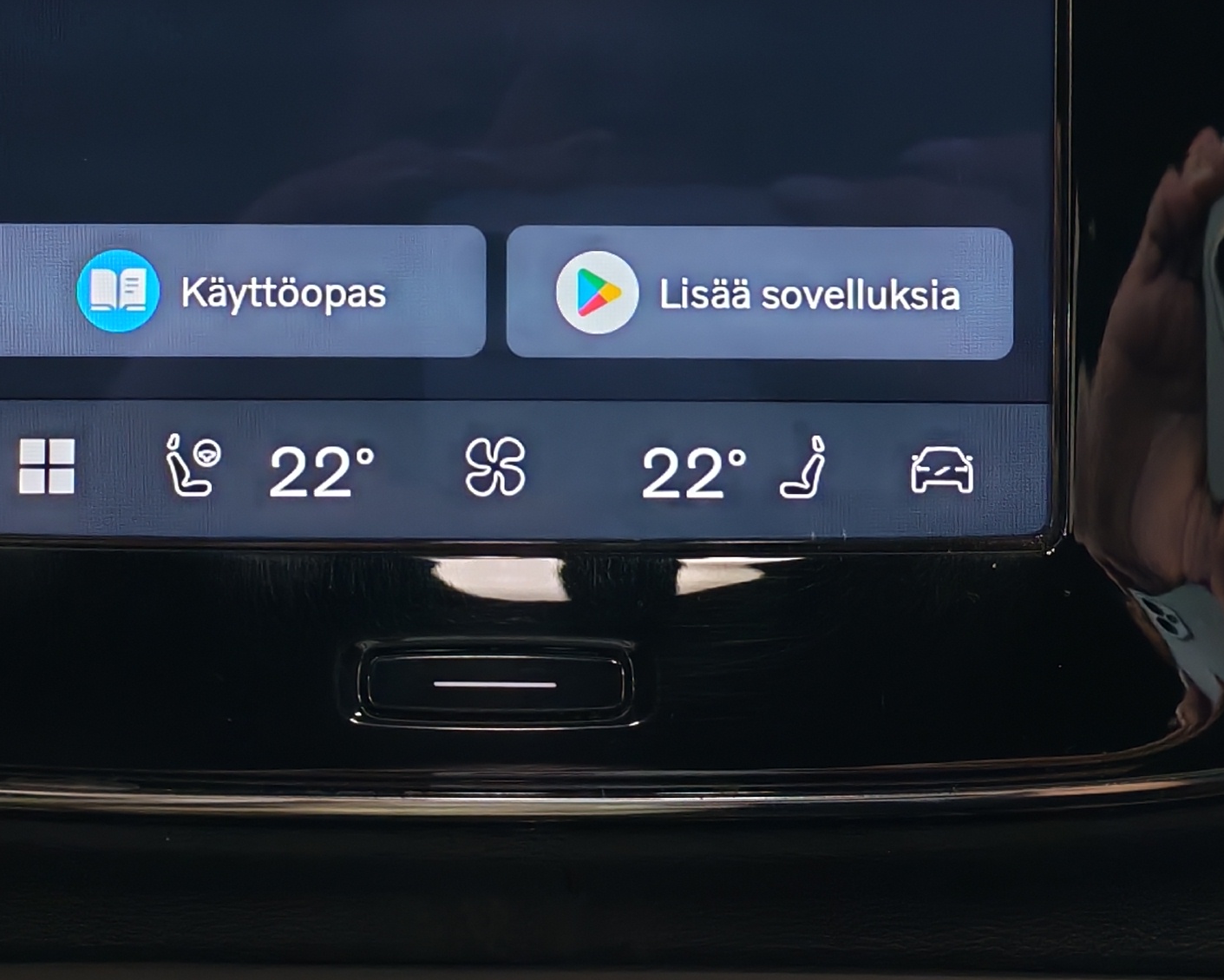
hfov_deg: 22.5
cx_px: 507
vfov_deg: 17.8
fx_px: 3079
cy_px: 137
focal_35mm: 85
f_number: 1.9
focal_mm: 6.12
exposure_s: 1/50
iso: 1250
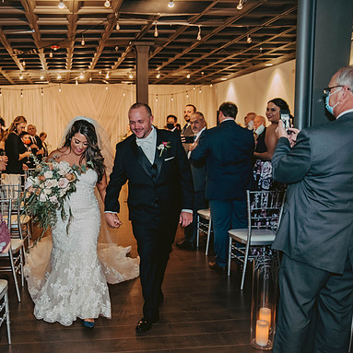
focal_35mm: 36
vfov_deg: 46.0
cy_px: 176
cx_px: 90
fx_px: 415
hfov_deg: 44.6
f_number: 3.2
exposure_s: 1/60
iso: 1250
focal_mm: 28
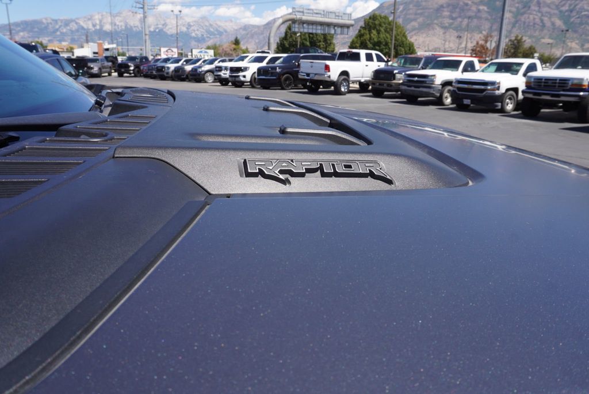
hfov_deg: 67.4
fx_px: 442
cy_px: 197
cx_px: 294
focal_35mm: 27
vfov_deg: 48.0
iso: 100
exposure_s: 1/125
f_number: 9
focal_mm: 18
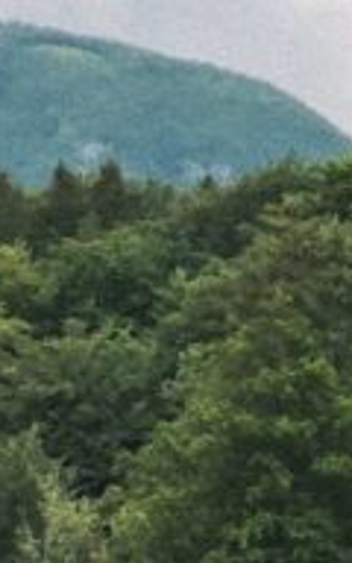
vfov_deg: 12.9
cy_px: 657
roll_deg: -1.4
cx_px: 1138
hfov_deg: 7.2
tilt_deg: -1.6
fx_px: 2425
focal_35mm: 158
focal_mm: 4
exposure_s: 1/960
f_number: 1.8
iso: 20
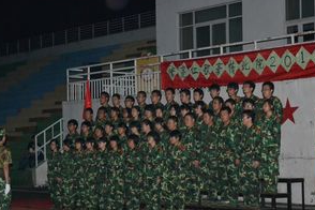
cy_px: 138
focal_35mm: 90
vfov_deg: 15.2
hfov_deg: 22.6
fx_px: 787
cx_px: 177
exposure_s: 1/60
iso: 3200
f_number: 5.3
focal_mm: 42
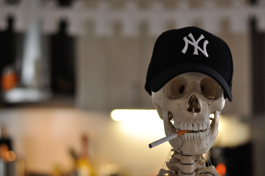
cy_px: 88
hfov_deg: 27.0
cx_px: 132
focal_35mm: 75
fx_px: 551
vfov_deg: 18.1
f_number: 2.2
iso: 800
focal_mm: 50
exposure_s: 1/200
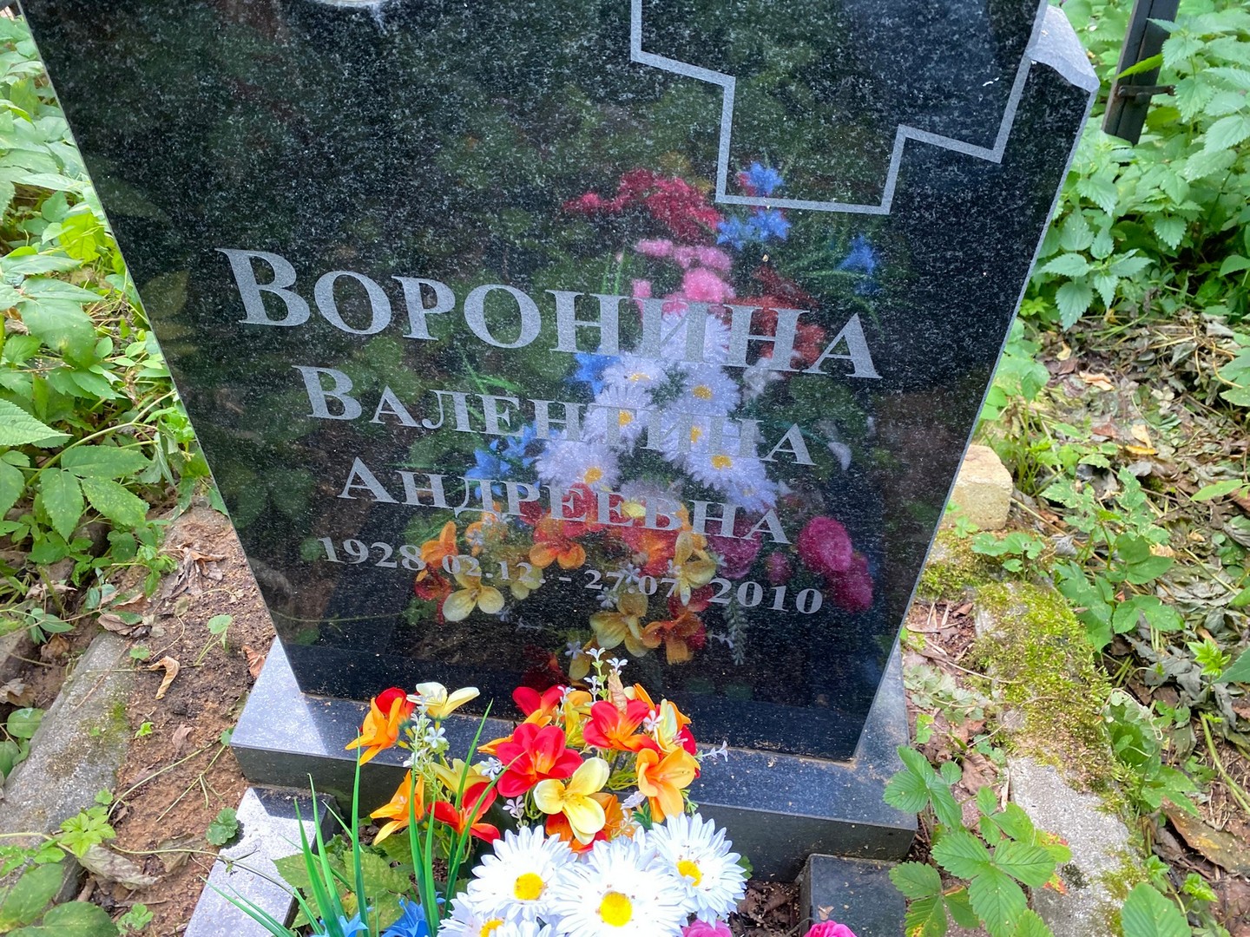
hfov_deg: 67.3
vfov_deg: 53.1
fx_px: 939
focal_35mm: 26
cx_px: 625
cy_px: 468
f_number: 1.8
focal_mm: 4.25
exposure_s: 1/121
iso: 125
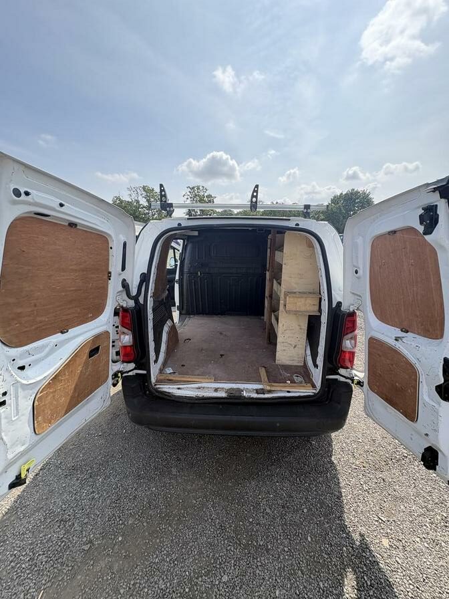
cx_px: 224
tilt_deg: -6.8
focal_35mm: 14
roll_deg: -2.8
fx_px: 242
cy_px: 300
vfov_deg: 102.1
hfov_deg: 85.7
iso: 64
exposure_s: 1/771
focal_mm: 2.22
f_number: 2.2
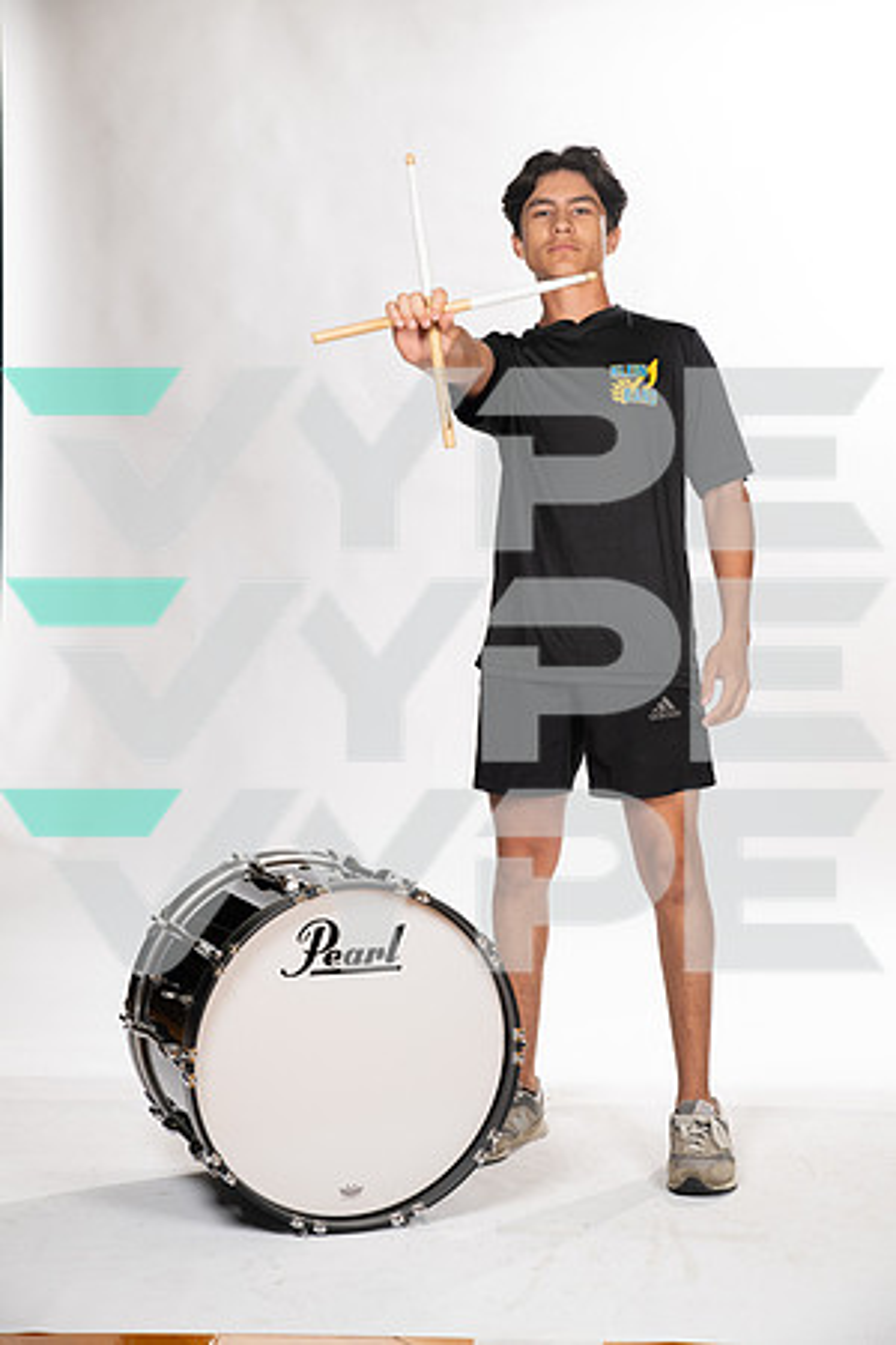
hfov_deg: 22.6
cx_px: 448
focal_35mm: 60
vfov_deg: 33.4
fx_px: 2240
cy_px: 672
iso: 800
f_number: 7.1
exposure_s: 1/320
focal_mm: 60
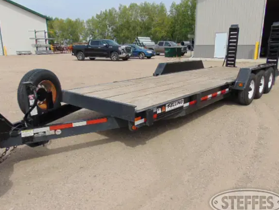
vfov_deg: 49.8
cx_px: 140
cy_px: 105
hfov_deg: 63.4
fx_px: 226
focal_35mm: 28
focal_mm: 4.5
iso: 80
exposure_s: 1/320
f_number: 7.7
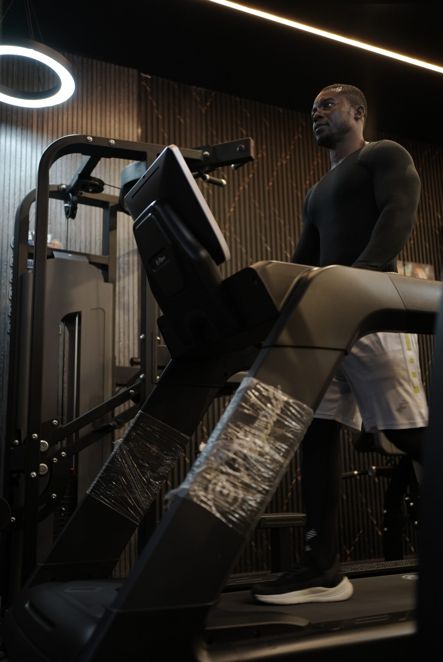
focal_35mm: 35
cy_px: 331
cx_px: 222
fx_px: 645
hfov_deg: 37.9
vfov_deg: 54.4
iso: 500
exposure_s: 1/100
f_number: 1.8
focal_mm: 35
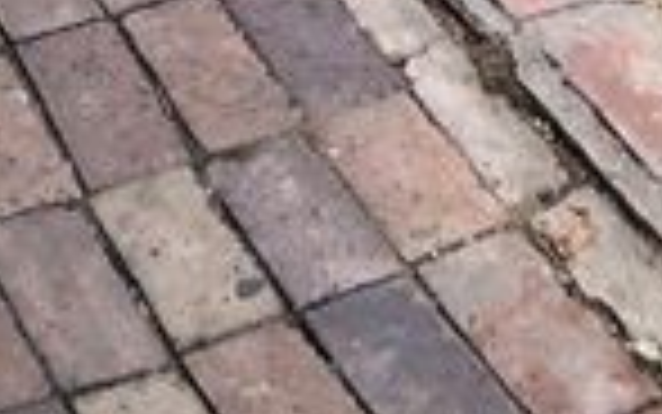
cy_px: -1078
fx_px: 2437
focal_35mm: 135
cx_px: 86
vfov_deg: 7.6
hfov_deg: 15.3
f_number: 1.8
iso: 20
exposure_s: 1/213
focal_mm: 3.99
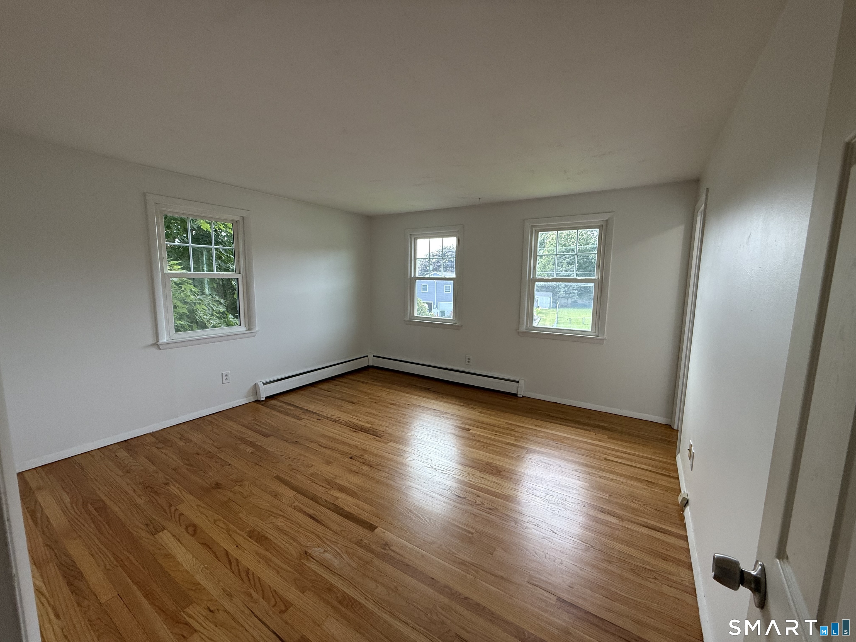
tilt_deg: -6.5
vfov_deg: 85.7
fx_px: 346
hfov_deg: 102.1
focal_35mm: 14
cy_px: 321
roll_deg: -1.0
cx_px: 428
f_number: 2.2
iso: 125
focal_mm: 2.22
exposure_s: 1/120
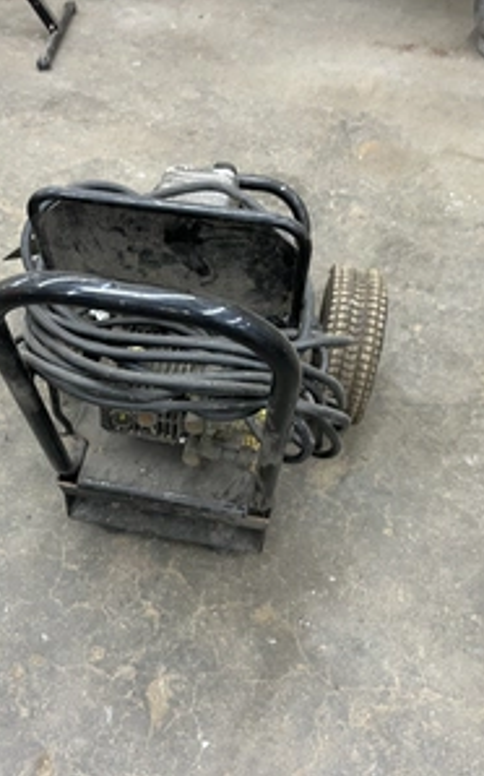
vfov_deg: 52.8
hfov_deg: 34.2
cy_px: 388
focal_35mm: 37
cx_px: 172
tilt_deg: -49.2
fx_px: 782
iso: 100
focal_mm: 5.1
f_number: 1.6
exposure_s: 1/60
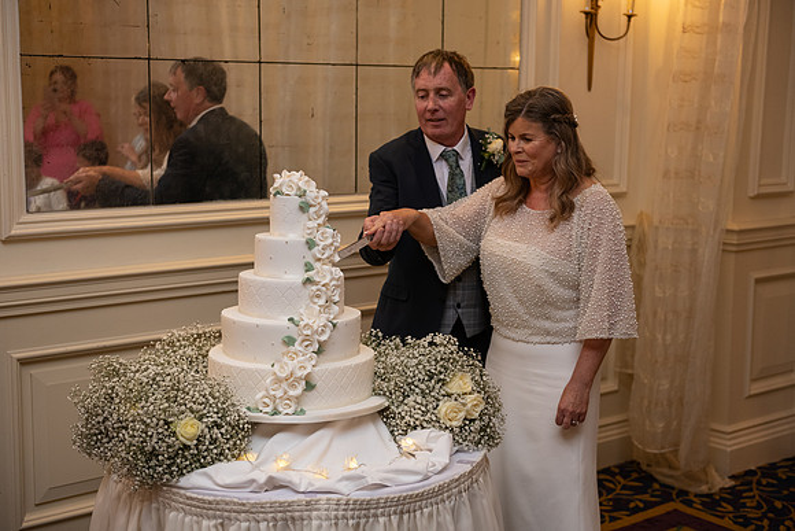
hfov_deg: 38.2
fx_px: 1149
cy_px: 266
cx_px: 398
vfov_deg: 26.0
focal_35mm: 52
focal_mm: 52
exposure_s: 1/160
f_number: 3.5
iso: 800
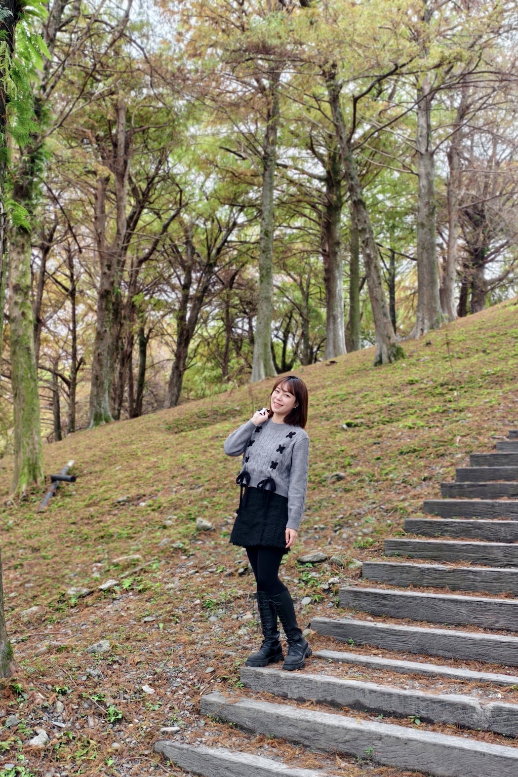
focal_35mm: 37
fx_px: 799
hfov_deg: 35.9
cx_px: 277
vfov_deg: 51.9
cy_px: 387
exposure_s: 1/100
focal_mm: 6.54
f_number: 2
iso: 83
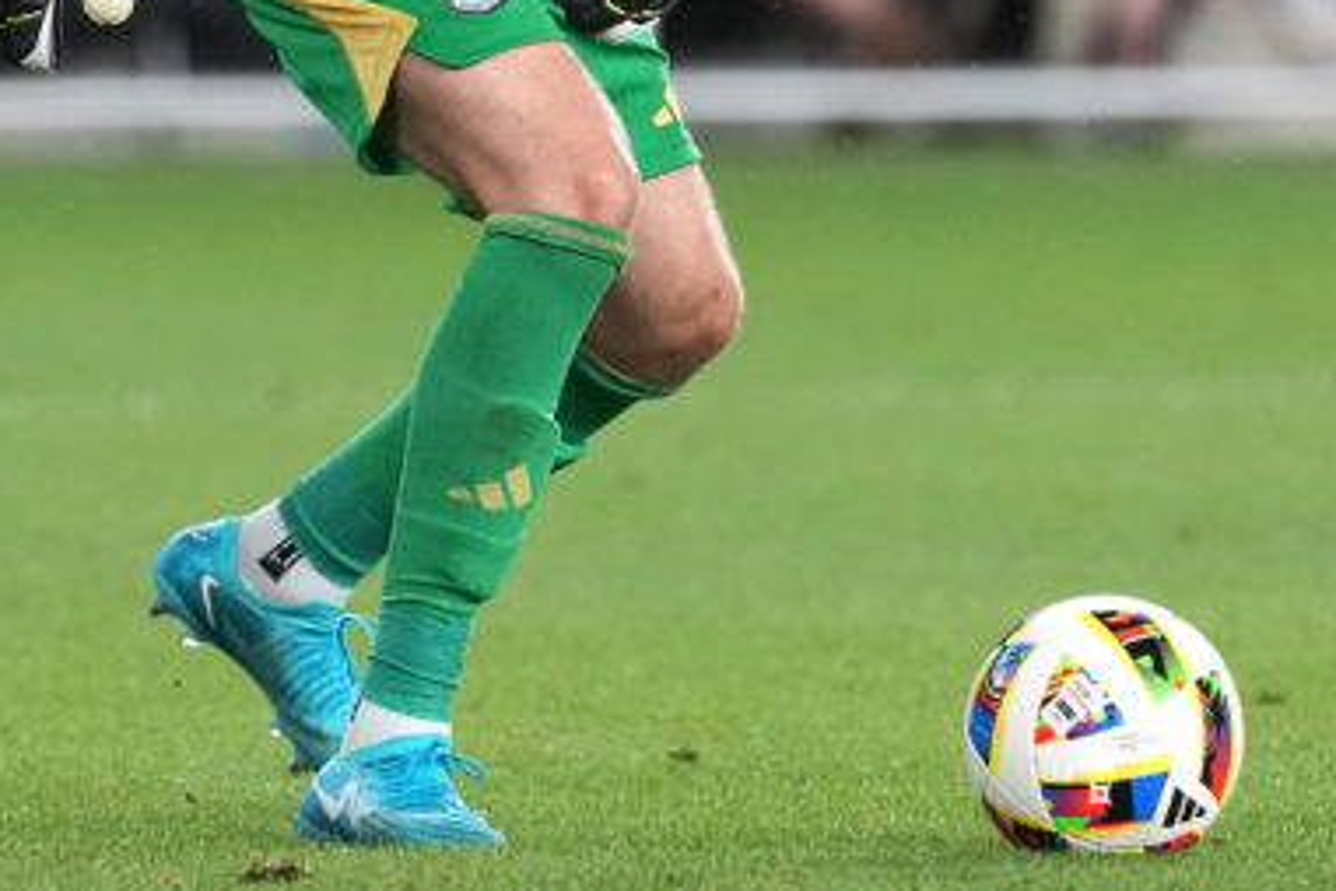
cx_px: 831
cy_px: -103
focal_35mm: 806
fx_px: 29909
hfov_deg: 2.6
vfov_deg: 1.7
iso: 4000
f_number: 3.5
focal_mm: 300
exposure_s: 1/1600
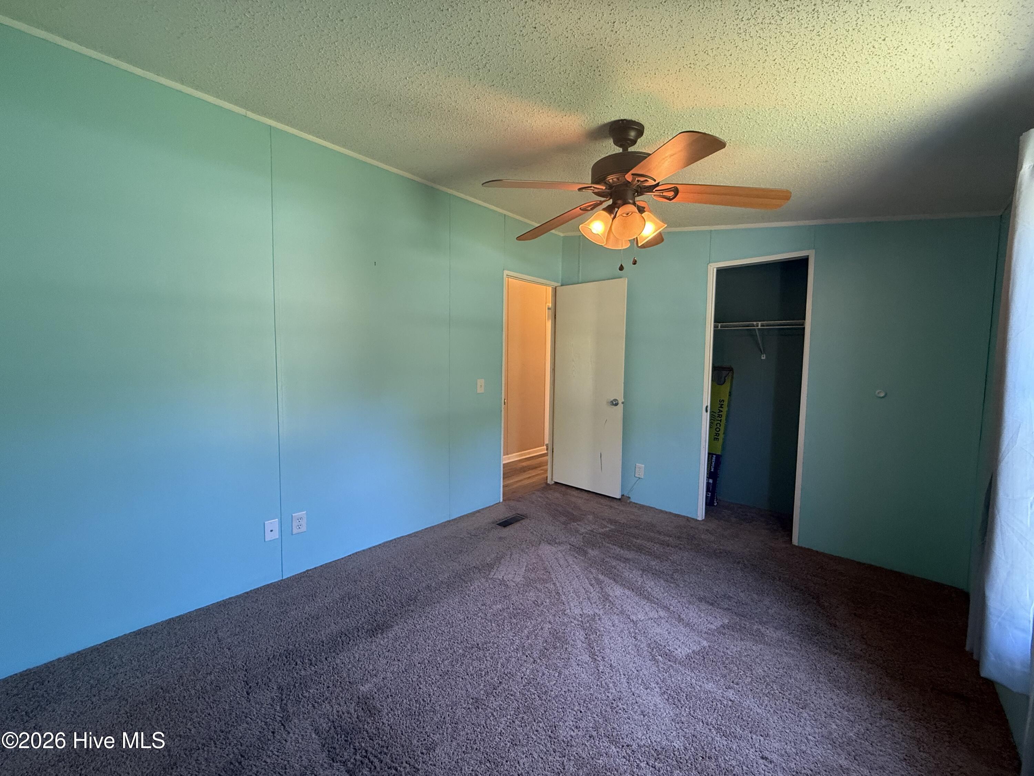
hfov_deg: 102.1
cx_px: 517
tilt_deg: -3.7
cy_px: 388
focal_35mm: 14
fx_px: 418
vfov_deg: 85.7
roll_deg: -0.3
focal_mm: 2.22
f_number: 2.2
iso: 320
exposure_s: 1/60
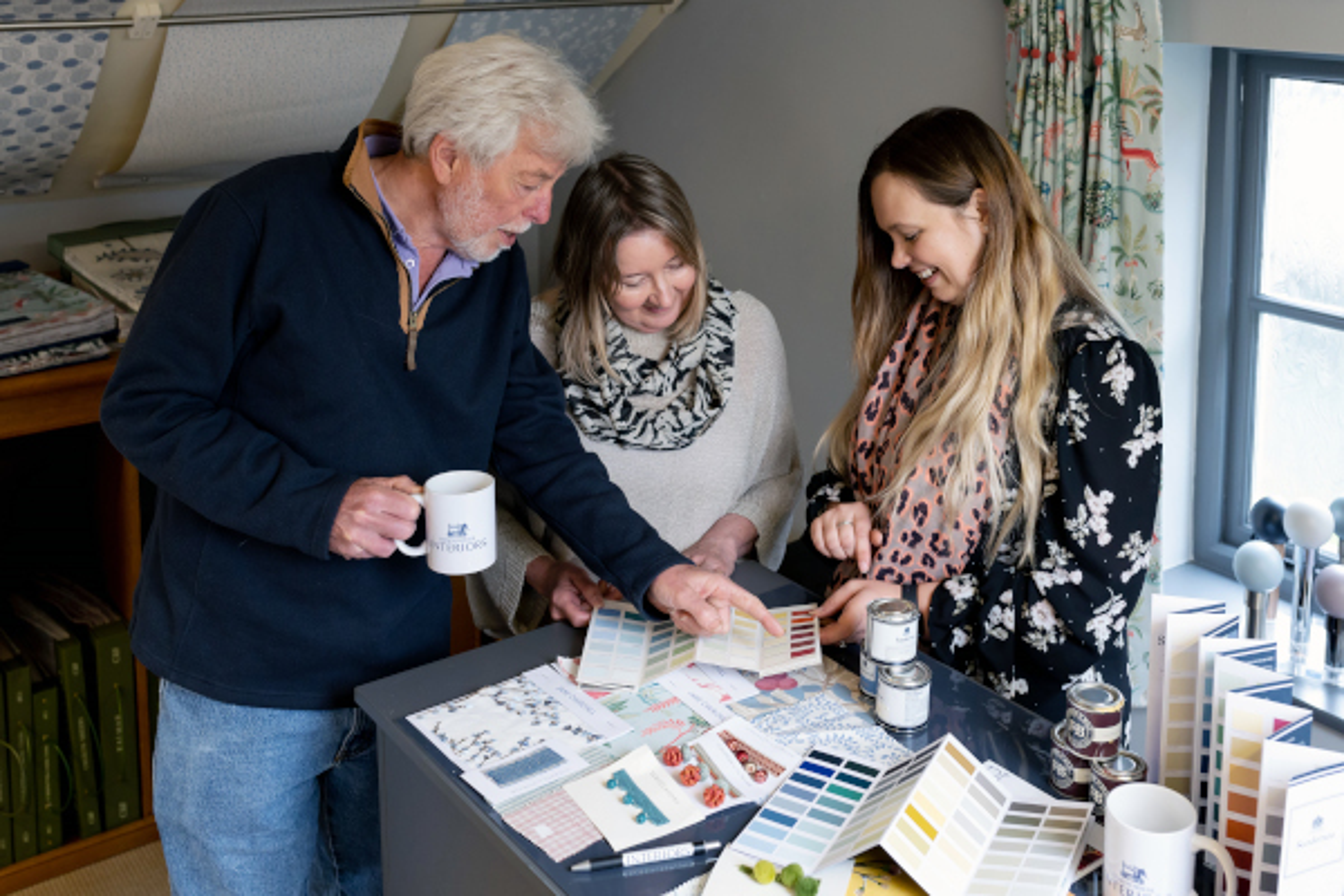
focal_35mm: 35
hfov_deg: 54.4
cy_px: 448
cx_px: 672
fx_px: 1307
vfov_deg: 37.9
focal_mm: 35
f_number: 5
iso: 1600
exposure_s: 1/100
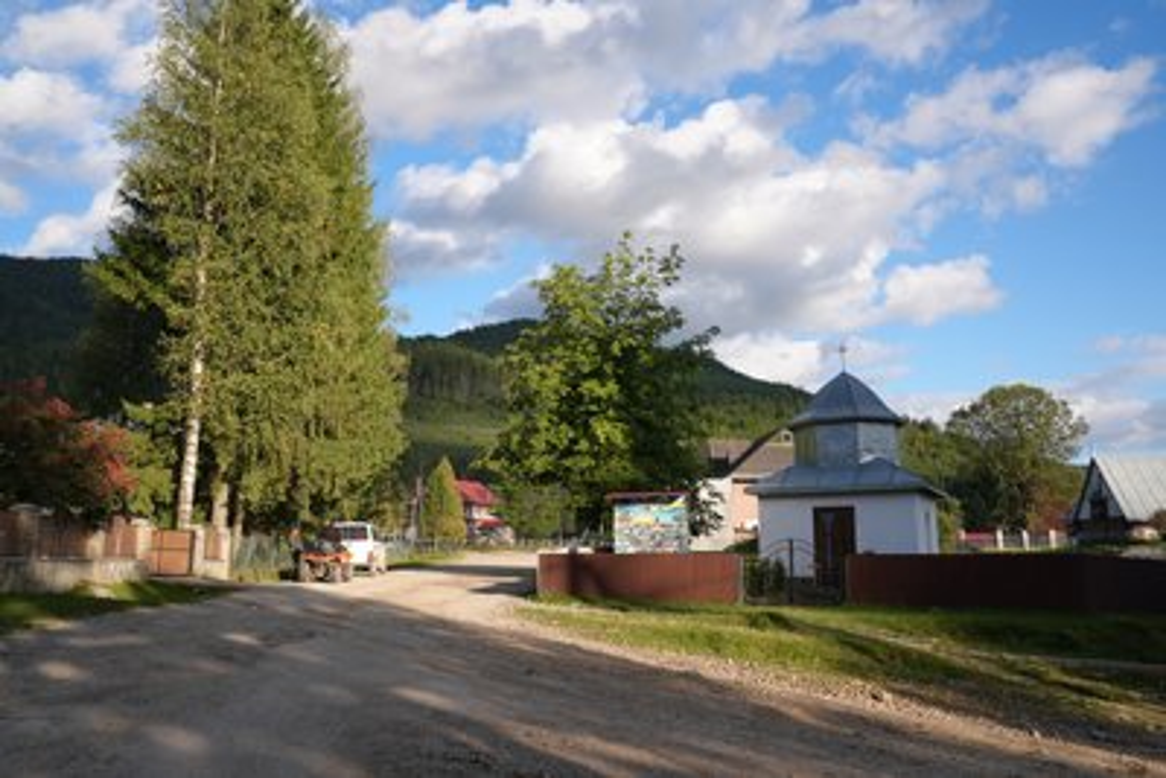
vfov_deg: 42.4
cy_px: 389
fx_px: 1004
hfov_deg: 60.3
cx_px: 583
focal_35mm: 31
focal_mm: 31
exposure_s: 1/125
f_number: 8
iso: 100
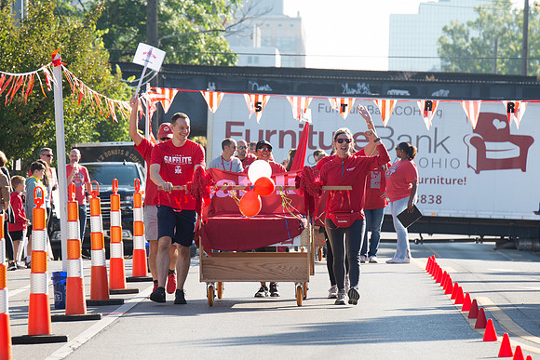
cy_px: 190
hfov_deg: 7.9
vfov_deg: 5.3
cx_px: 227
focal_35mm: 259
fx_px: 3887
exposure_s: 1/250
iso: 200
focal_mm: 200
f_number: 7.1
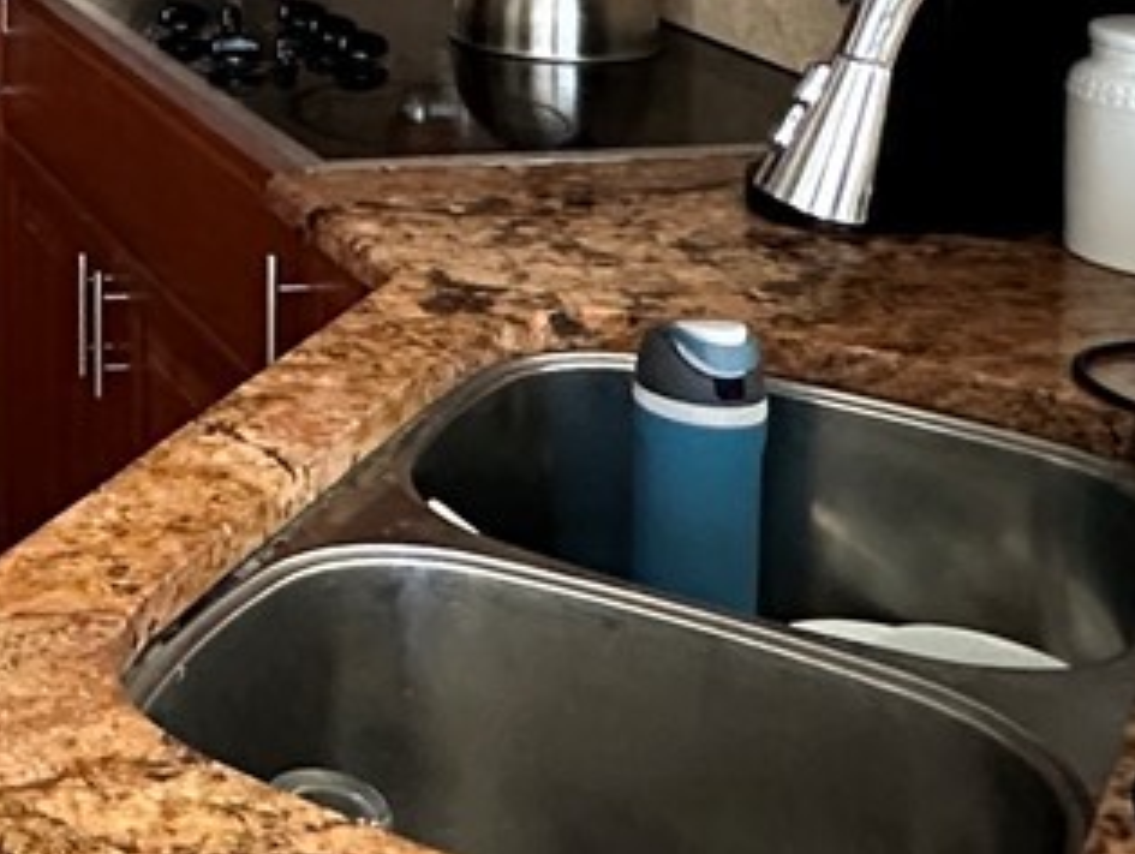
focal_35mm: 71
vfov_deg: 18.9
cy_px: -324
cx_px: -562
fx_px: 2331
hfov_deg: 22.5
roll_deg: +0.6
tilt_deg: -4.0
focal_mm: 2.22
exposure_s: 1/60
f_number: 2.2
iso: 320
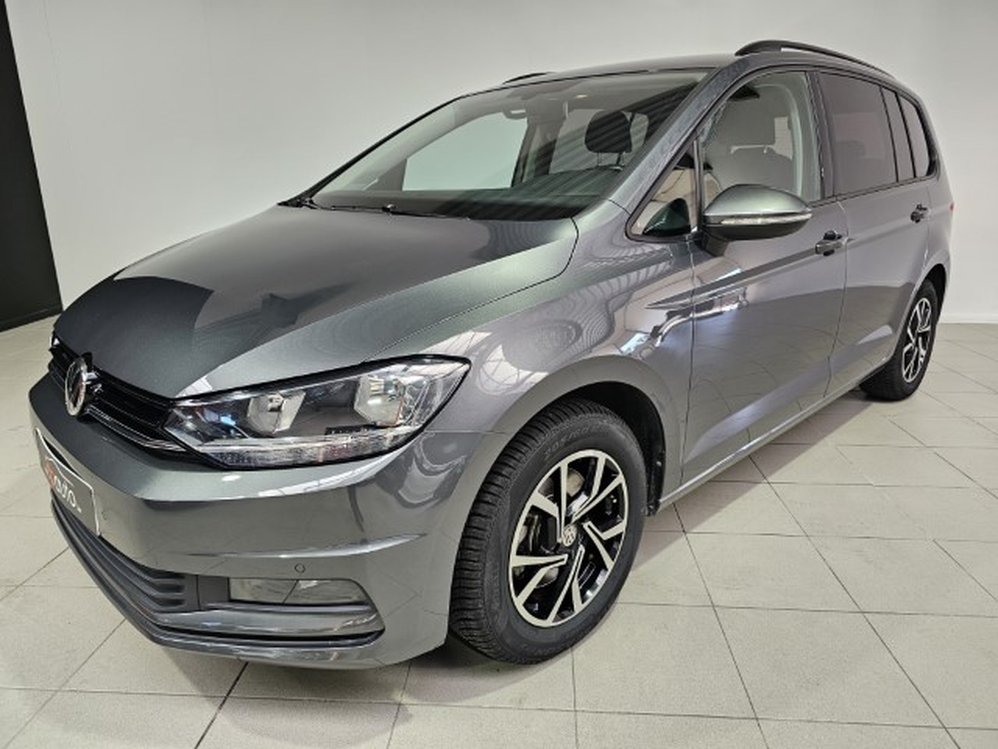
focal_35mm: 23
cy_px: 374
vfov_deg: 58.9
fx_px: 663
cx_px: 499
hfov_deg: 73.9
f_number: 1.7
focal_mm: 6.3
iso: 80
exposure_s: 1/100
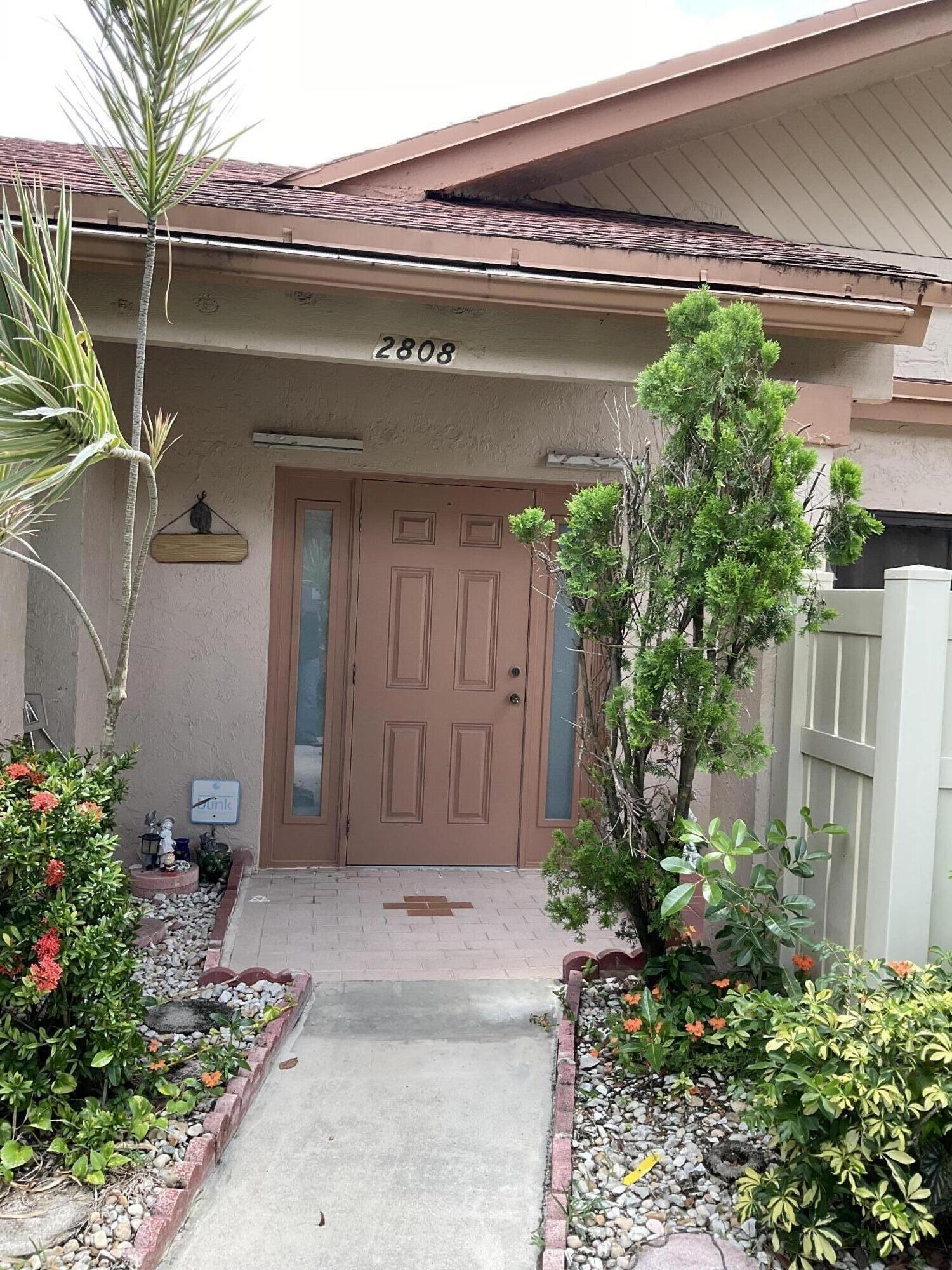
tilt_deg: -1.0
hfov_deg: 48.2
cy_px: 635
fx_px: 1063
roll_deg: -2.2
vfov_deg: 61.7
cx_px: 476
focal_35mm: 29
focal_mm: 3
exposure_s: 1/179
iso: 16
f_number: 1.8
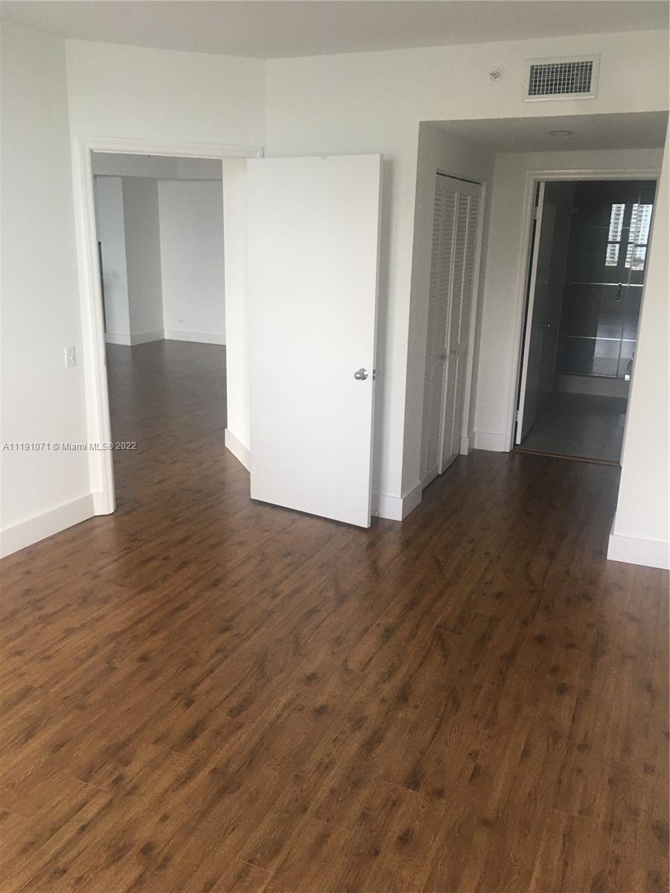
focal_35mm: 29
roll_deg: -1.4
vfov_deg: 61.7
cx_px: 335
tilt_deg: -14.6
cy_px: 446
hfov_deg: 48.2
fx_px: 748
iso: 40
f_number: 2.2
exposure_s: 1/15
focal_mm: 4.15
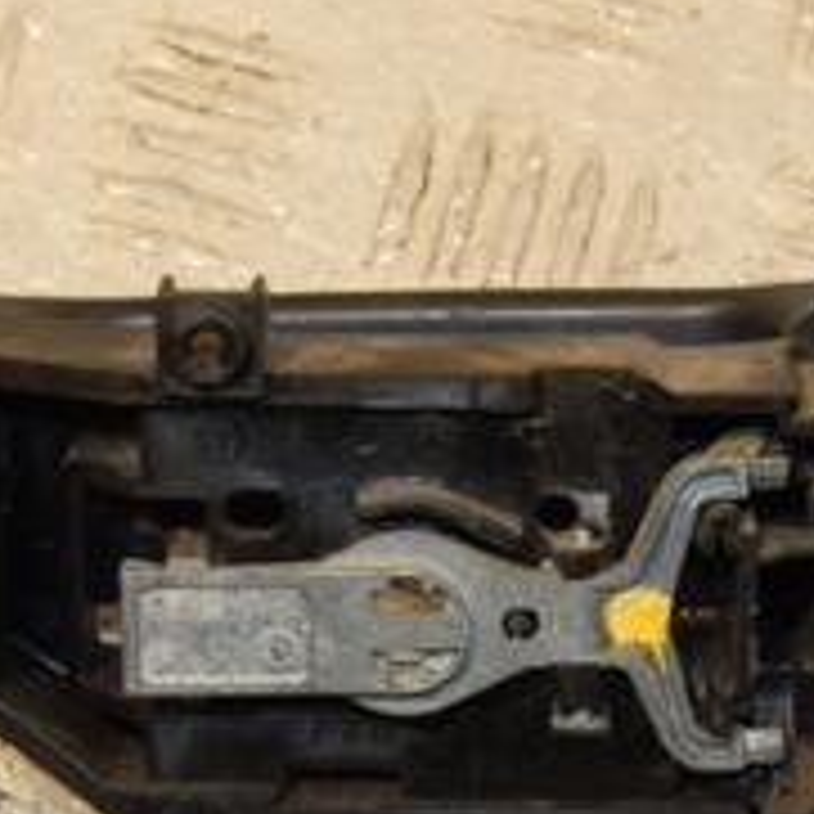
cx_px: 396
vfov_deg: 10.3
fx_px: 4496
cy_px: 513
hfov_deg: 10.3
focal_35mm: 169
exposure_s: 1/200
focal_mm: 40
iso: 800
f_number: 8
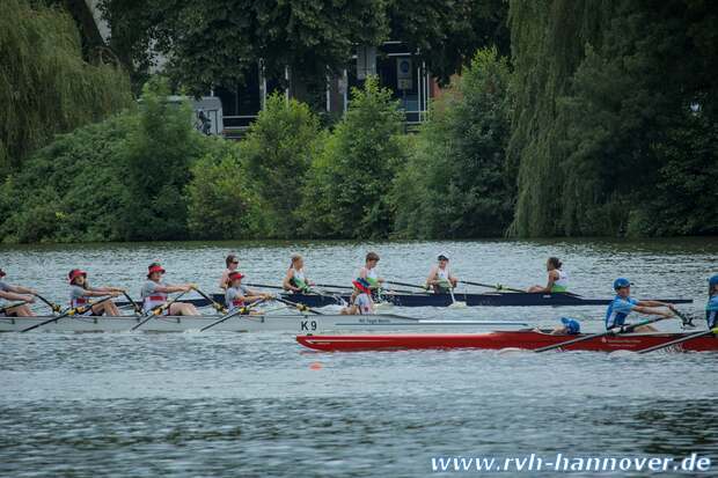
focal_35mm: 375
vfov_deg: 3.7
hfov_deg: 5.5
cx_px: 359
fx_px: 7477
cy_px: 239
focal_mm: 250
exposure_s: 1/800
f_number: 7.1
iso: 450
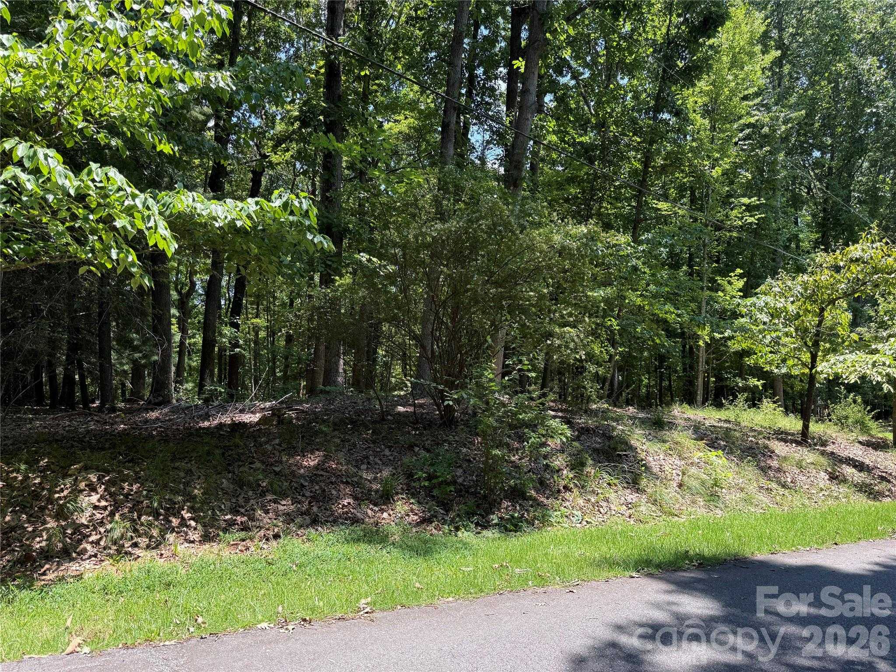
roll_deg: +0.3
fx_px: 621
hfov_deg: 71.6
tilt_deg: +1.3
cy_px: 336
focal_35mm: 24
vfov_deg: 56.8
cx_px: 448
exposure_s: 1/643
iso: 80
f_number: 1.78
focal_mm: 6.76
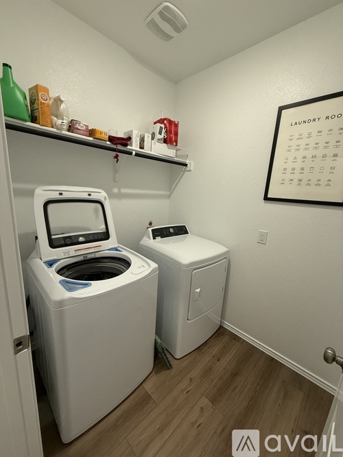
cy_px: 228
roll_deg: -4.0
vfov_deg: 102.1
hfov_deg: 85.7
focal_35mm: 14
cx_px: 172
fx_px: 185
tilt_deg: -11.0
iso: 250
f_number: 2.2
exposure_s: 1/120
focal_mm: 2.22
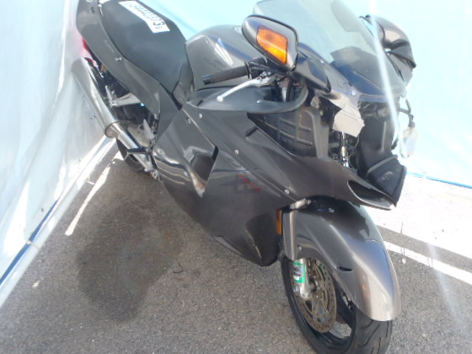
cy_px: 168
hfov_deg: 56.8
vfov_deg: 44.1
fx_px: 436
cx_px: 243
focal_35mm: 32
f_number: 4.5
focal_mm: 5
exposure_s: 1/60
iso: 80
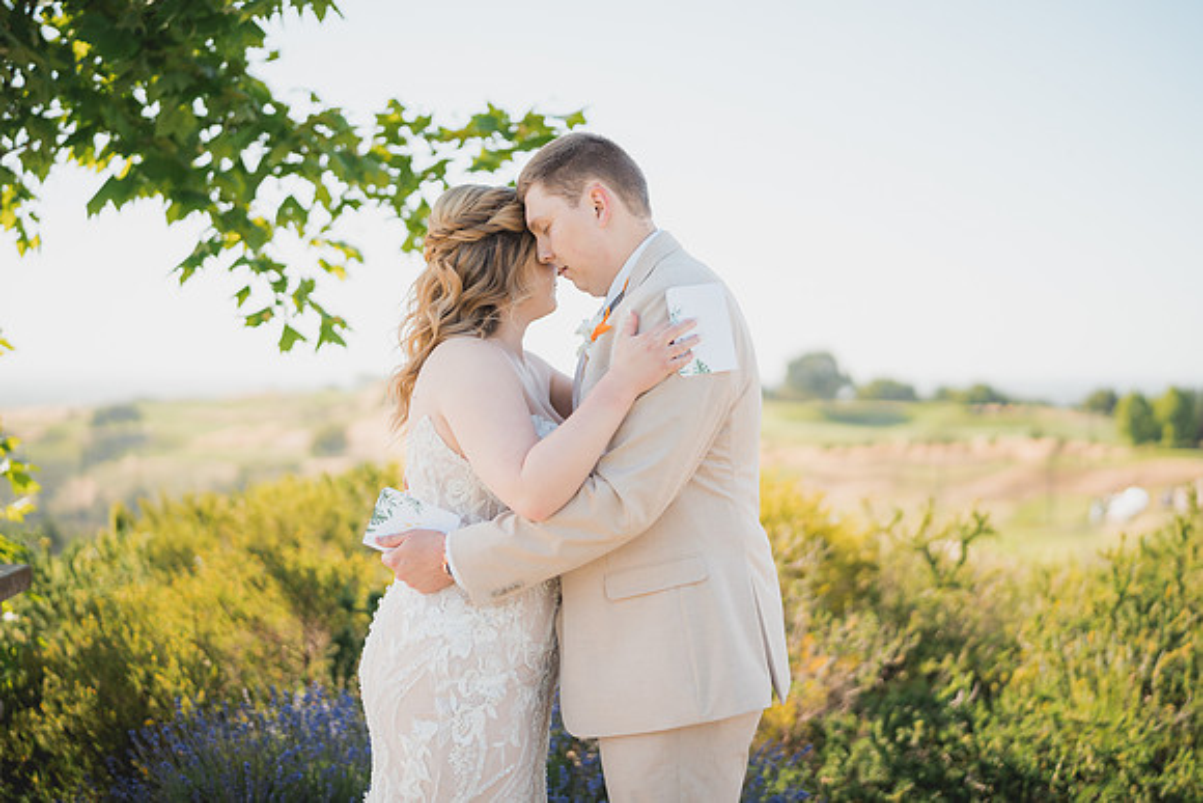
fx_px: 1671
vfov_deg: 27.0
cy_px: 402
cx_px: 602
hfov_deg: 39.6
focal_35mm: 50
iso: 125
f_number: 1.4
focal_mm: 50
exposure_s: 1/2500
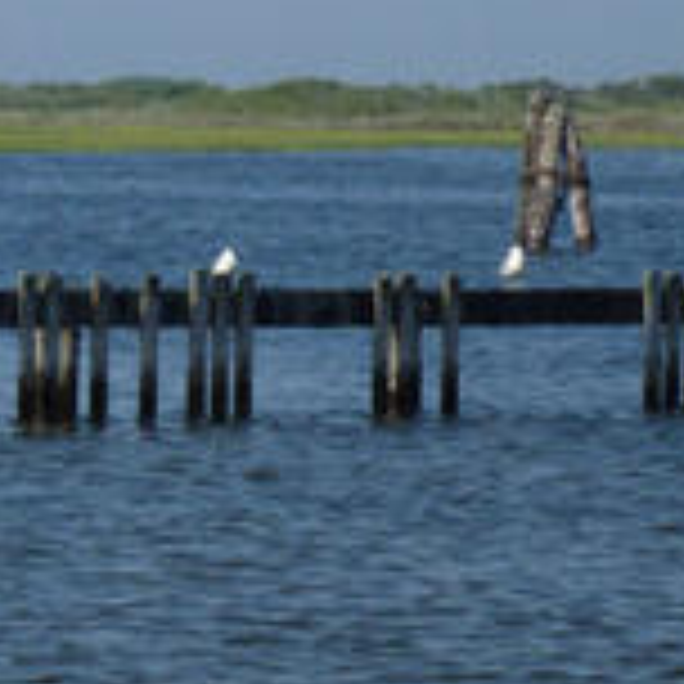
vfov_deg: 3.0
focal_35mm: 577
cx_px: -45
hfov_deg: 3.0
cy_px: -54
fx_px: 12899
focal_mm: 27.7
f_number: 5.3
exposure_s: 1/500
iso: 100
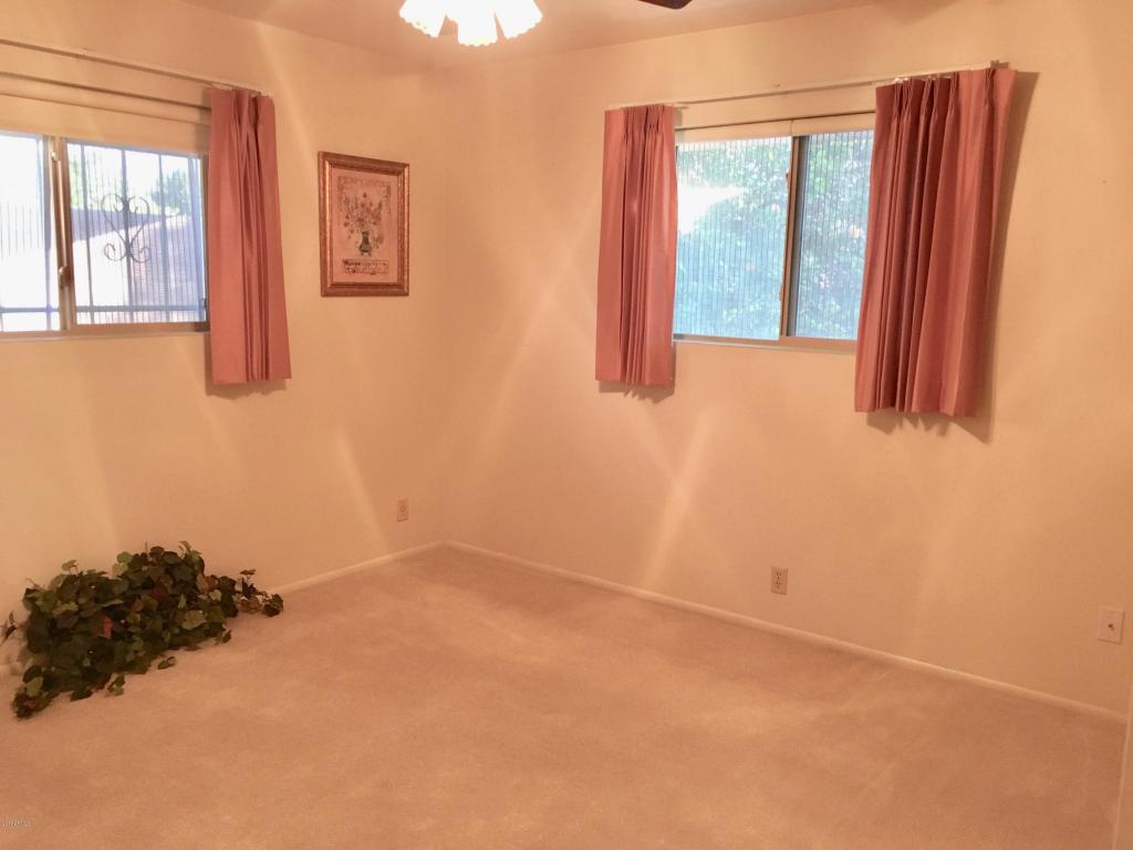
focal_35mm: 29
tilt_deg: -9.2
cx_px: 566
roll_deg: -2.3
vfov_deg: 48.2
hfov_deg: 61.7
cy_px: 425
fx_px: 949
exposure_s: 1/30
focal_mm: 4.15
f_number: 2.2
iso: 125
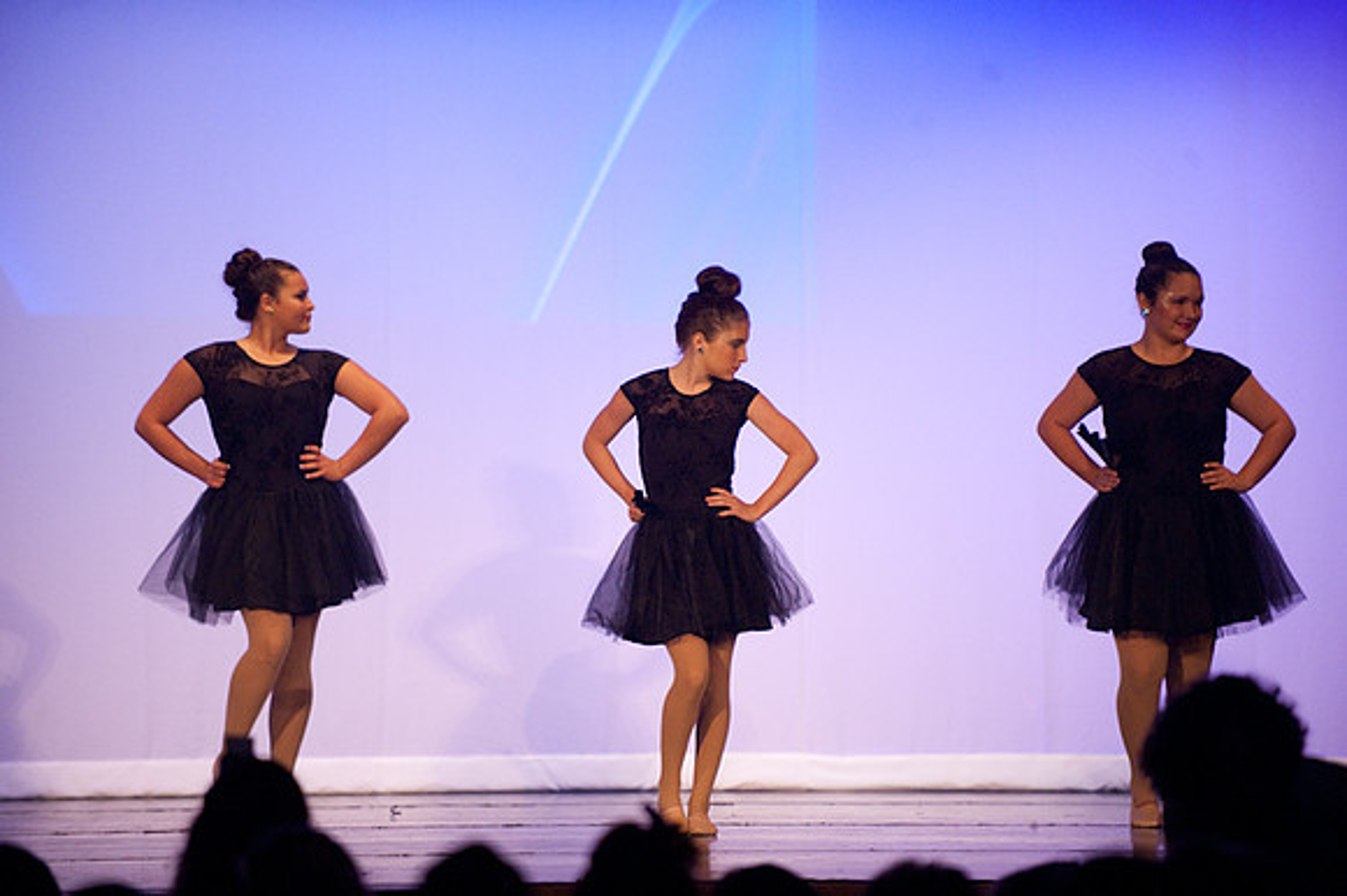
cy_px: 448
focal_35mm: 200
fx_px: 7479
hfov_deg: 10.3
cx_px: 674
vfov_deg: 6.9
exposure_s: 1/200
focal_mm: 200
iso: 3200
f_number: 2.8
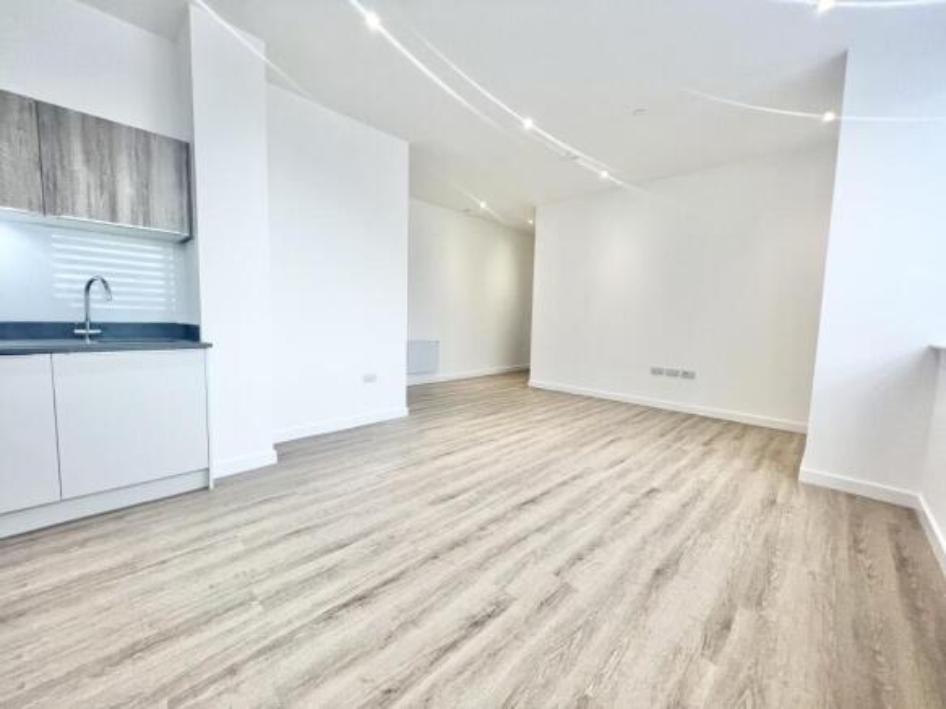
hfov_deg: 106.2
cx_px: 473
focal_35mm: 13
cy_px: 354
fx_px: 355
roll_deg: -1.4
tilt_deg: -6.1
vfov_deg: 89.9
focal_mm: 1.57
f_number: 1.8
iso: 80
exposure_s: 1/100
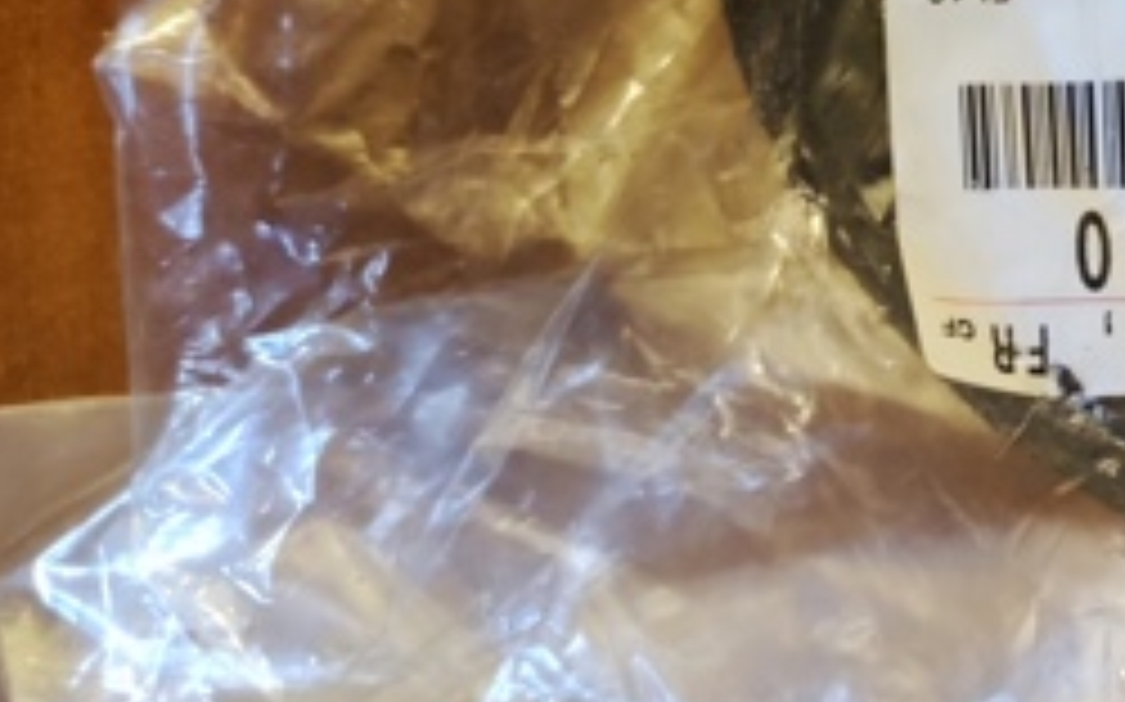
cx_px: 1354
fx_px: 1410
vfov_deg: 26.0
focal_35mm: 46
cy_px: -54
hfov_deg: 34.6
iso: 920
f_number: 1.79
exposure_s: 1/33
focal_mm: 4.74
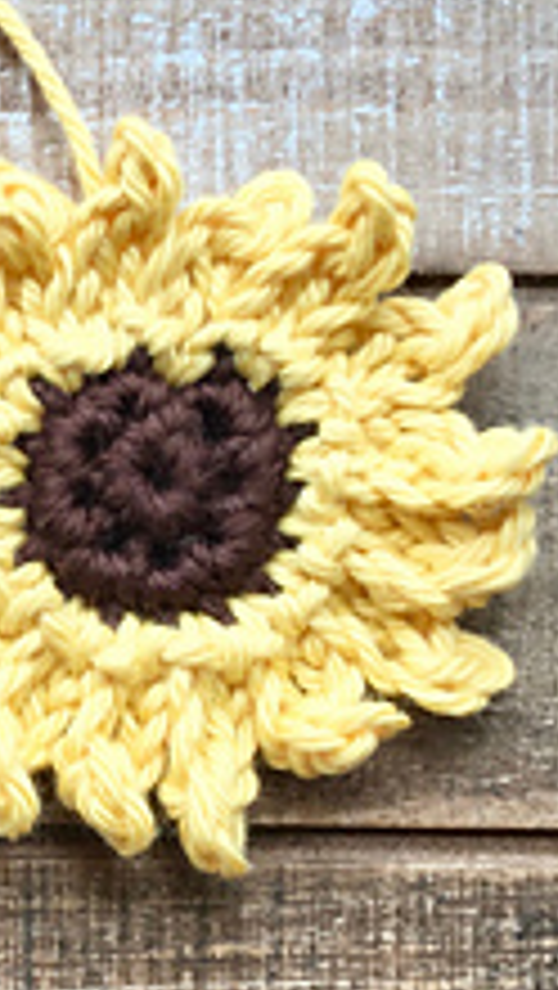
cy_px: 688
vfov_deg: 23.0
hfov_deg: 12.5
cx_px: -302
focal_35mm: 92
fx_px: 2416
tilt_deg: -86.9
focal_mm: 4.15
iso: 32
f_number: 2.2
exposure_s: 1/60
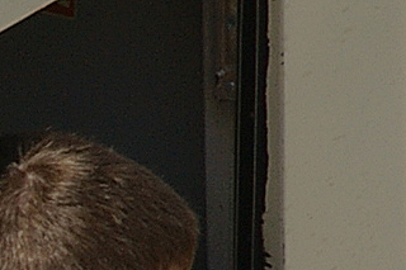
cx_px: -315
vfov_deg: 1.0
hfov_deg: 1.5
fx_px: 15845
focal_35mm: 1406
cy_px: 399
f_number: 9.5
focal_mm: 125
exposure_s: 1/350
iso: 200
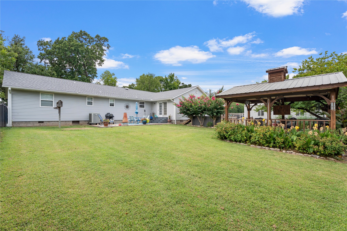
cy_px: 116
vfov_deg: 73.7
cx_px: 174
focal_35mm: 16
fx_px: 154
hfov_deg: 96.7
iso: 200
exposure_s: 1/100
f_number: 8
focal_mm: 16
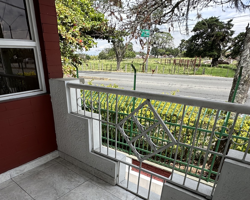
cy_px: 146
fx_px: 185
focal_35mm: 25
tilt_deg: -26.7
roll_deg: +0.5
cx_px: 107
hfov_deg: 67.8
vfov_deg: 54.6
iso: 50
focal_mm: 2.22
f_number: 2.2
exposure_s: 1/1135
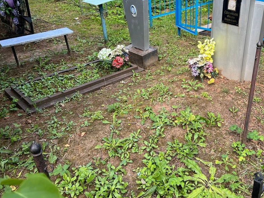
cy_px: 70
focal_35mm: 35
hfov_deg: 52.0
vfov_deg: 40.3
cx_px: 165
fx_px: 267
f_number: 1.5
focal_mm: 5.7
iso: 50
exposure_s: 1/497
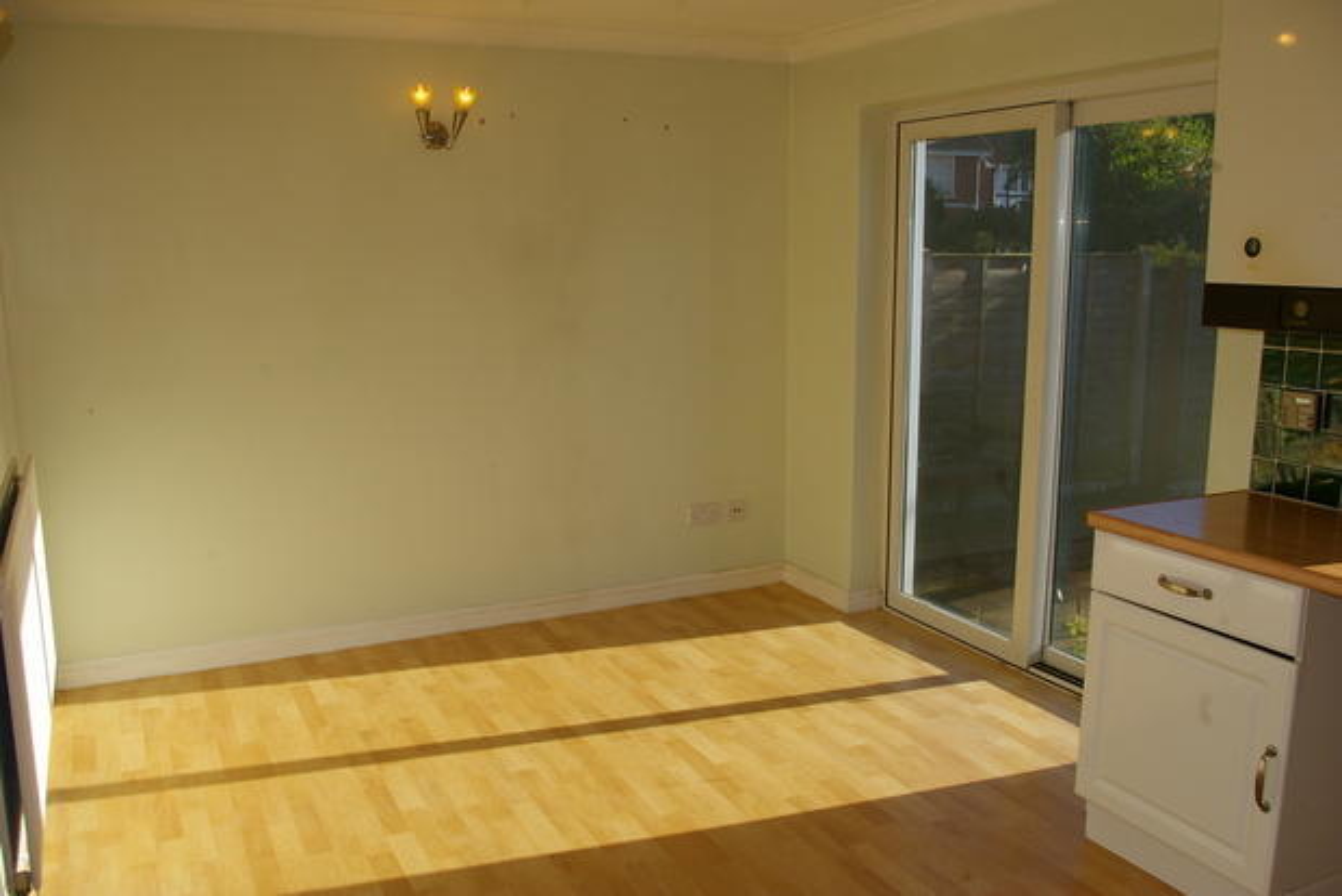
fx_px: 1175
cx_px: 671
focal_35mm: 32
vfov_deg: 41.8
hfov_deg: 59.5
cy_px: 448
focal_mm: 21
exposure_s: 1/180
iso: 200
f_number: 11
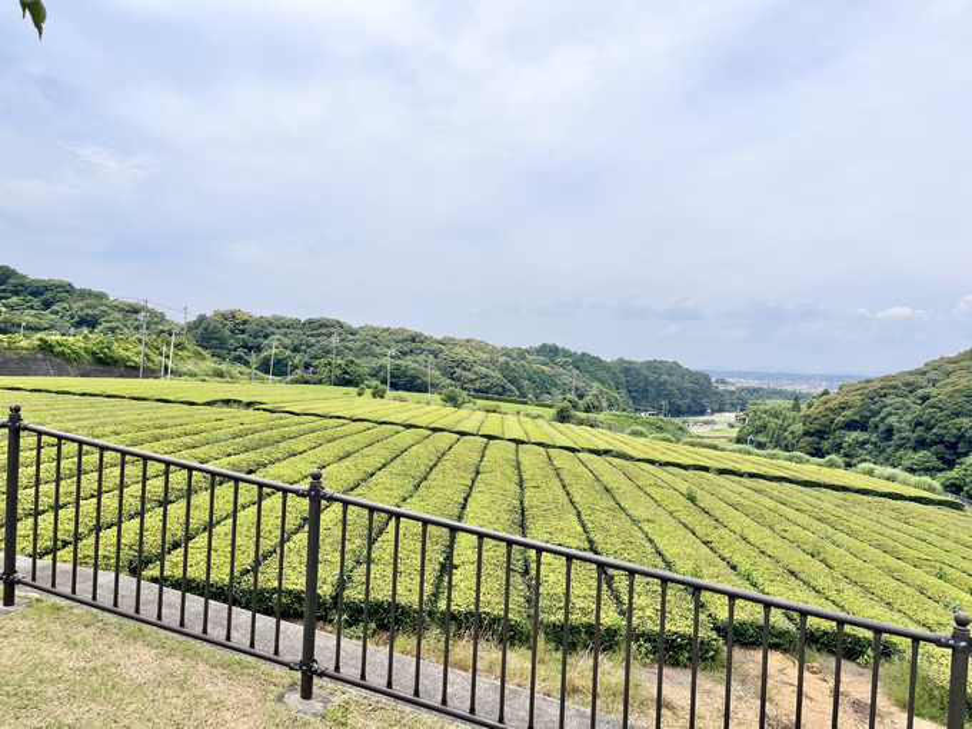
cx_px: 486
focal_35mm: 26
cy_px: 364
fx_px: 730
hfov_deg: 67.3
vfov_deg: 53.1
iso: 50
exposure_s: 1/6494
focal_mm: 5.1
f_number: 1.6
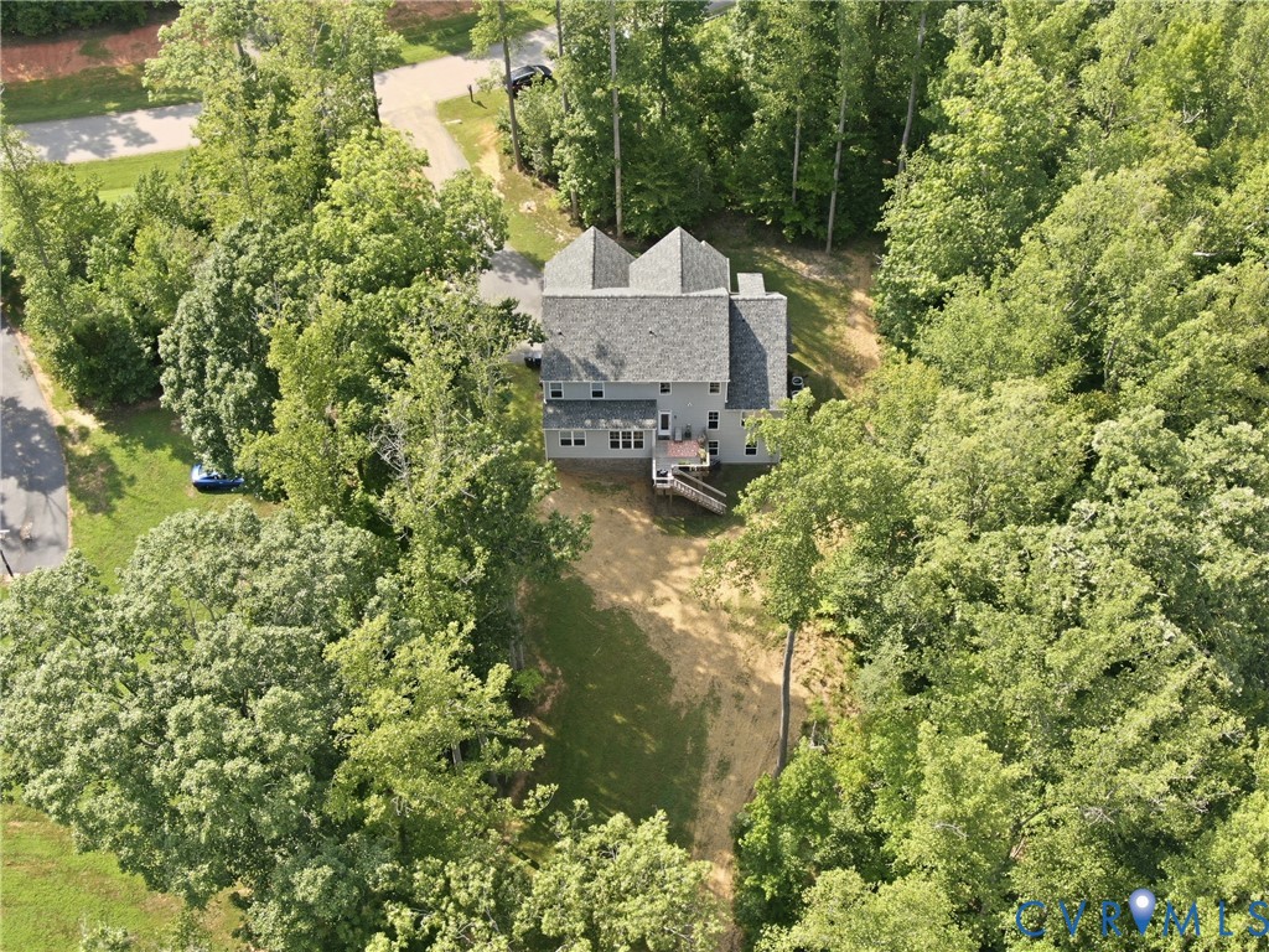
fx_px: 1650
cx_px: 634
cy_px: 476
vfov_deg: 32.2
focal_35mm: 45
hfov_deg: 42.1
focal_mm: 7.9
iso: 100
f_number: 3.7
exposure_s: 1/160
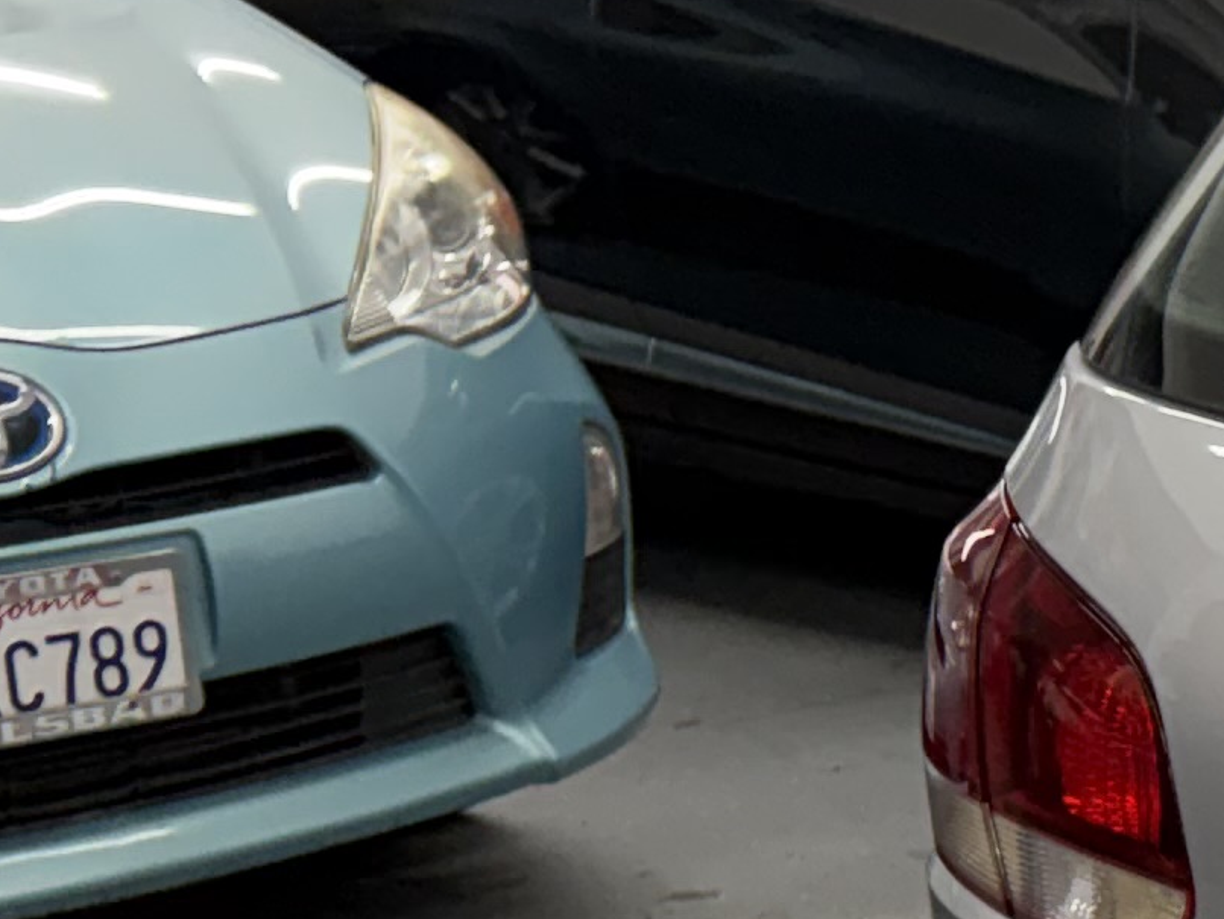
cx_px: 2838
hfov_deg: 12.3
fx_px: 4598
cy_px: 939
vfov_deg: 11.3
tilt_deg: -14.7
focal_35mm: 130
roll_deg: +2.6
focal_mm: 5.96
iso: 80
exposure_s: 1/120
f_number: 1.6
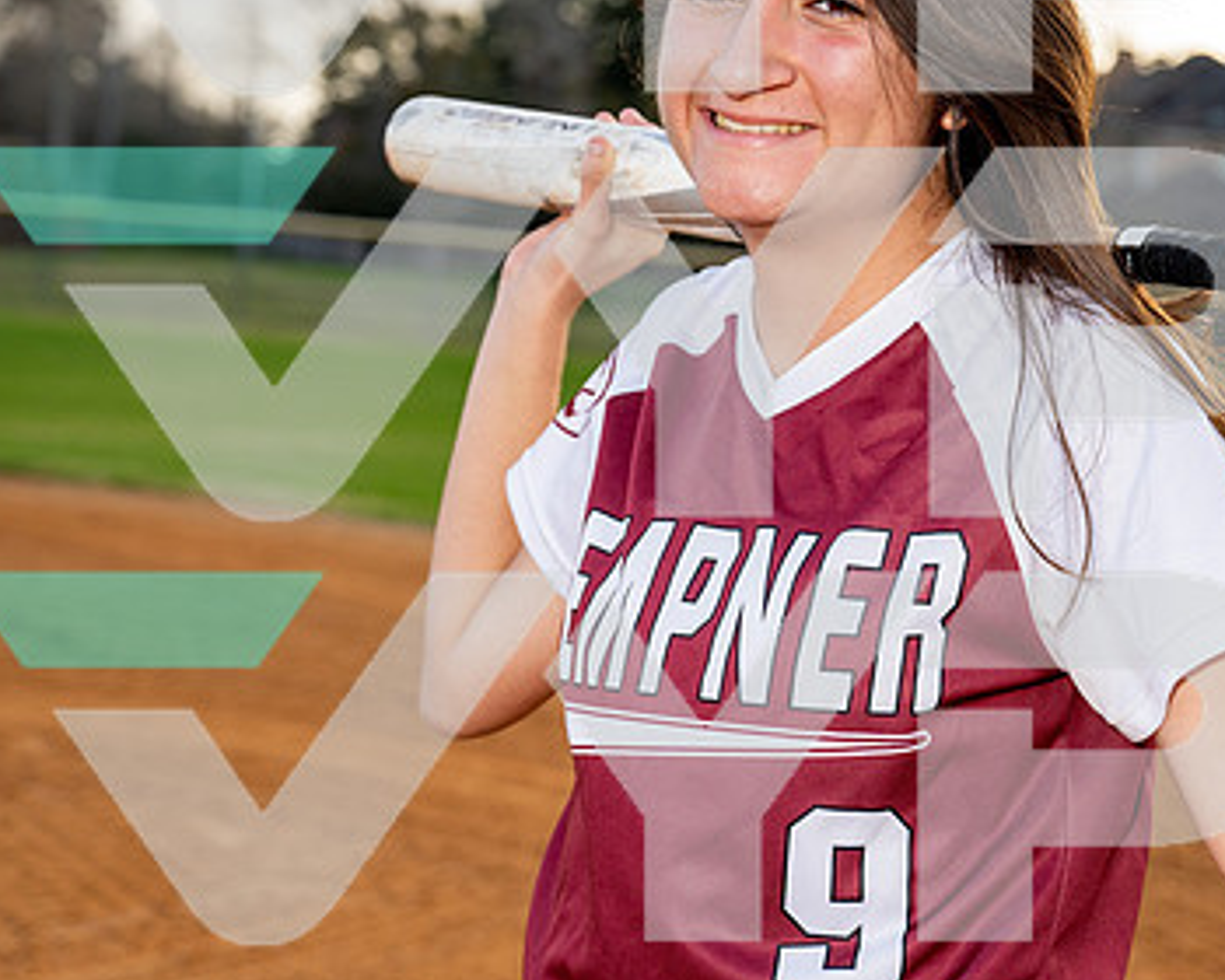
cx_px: 861
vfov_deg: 16.2
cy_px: 334
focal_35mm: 95
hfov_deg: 20.1
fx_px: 3444
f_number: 5
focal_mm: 61
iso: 100
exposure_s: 1/250
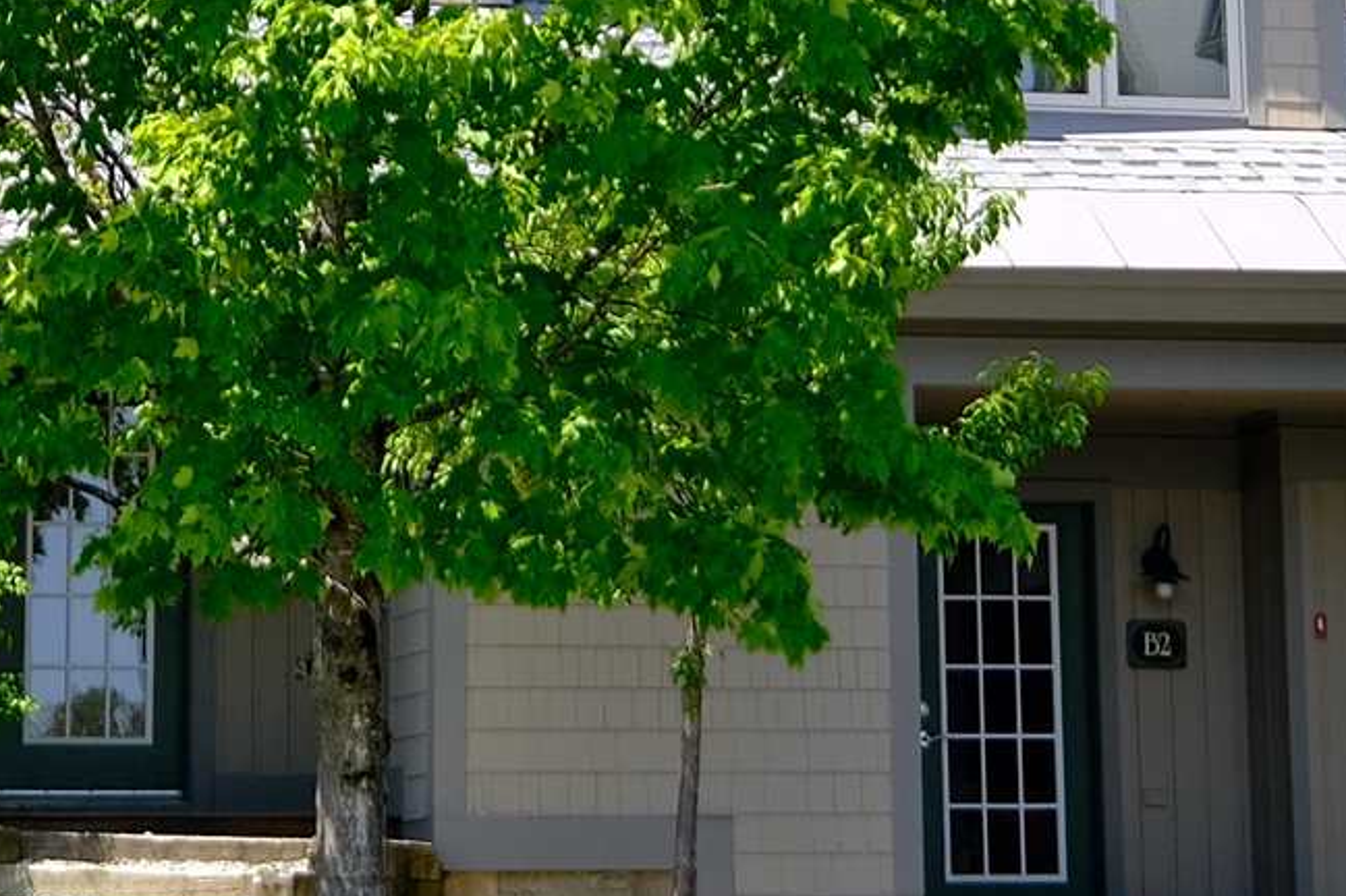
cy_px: -506
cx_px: 531
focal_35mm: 161
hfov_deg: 12.8
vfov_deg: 8.3
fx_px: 6016
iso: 160
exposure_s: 1/320
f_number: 5.6
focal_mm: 22.9
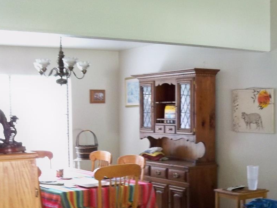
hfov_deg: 29.2
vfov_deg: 21.7
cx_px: 181
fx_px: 528
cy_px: 193
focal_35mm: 66
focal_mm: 6.2
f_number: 3.5
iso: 400
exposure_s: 1/8
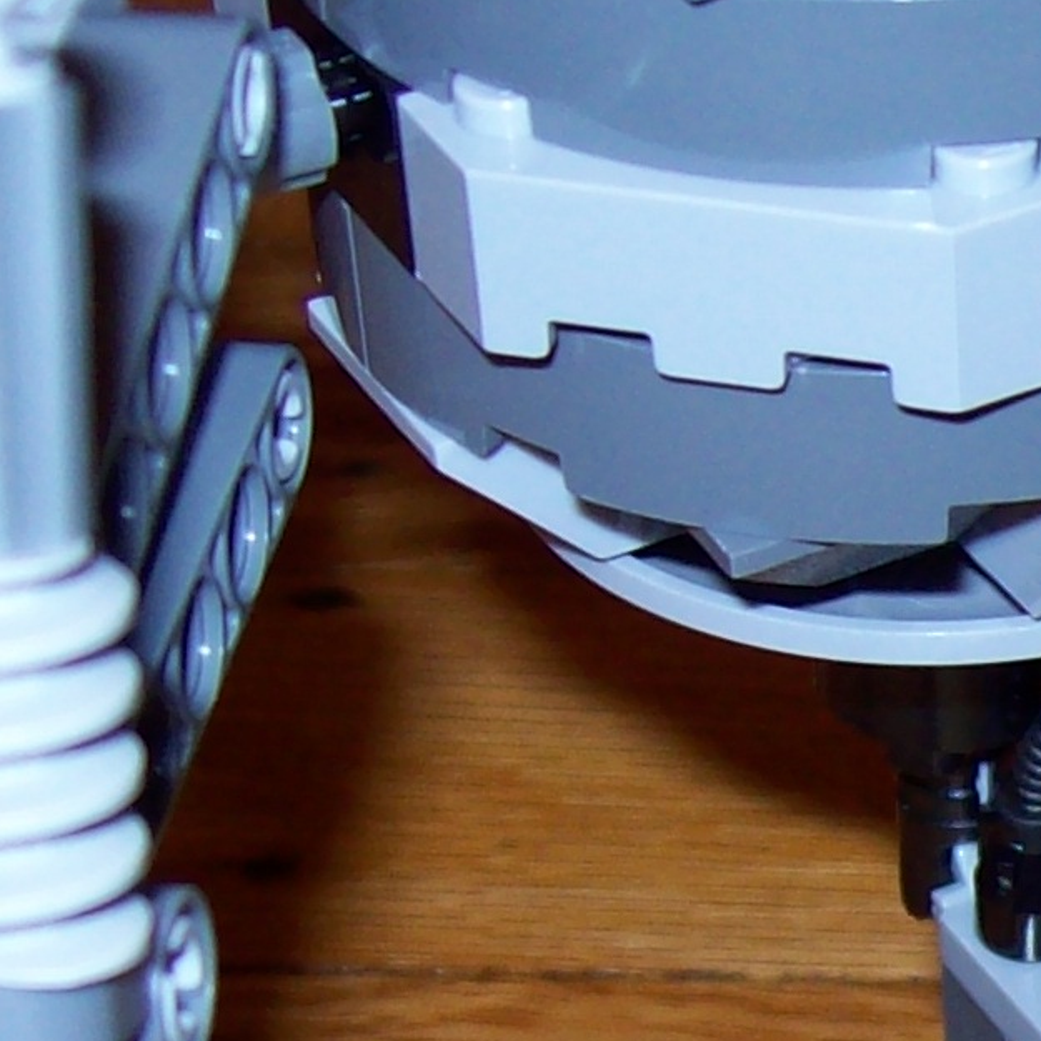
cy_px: 1149
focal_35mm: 145
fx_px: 4933
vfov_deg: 11.9
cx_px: 1519
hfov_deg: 11.6
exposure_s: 1/64
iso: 80
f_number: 2.7
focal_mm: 6
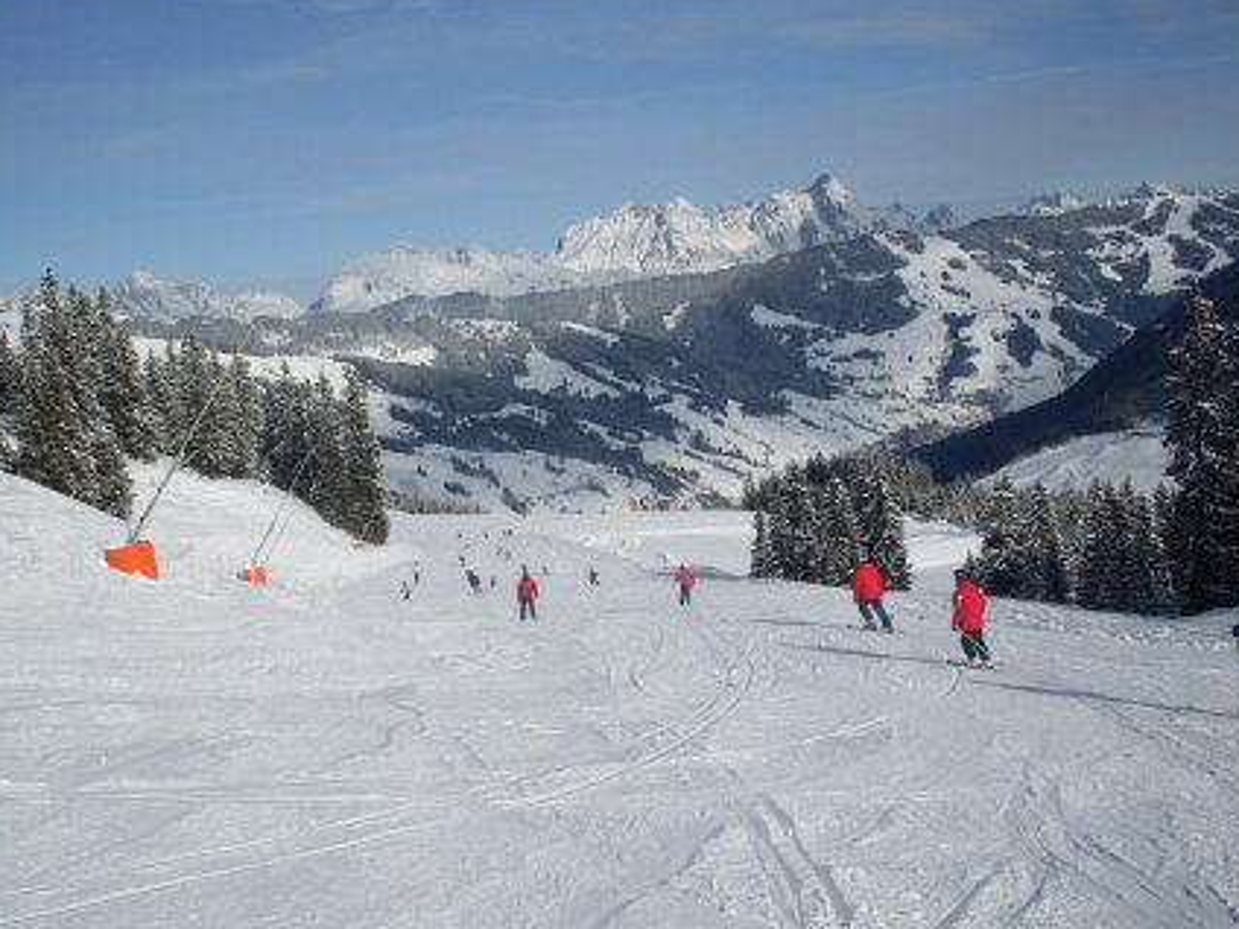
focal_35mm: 43
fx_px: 1539
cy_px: 450
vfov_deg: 33.6
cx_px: 576
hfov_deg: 43.8
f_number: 8.4
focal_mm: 6.3
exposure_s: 1/750
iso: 80
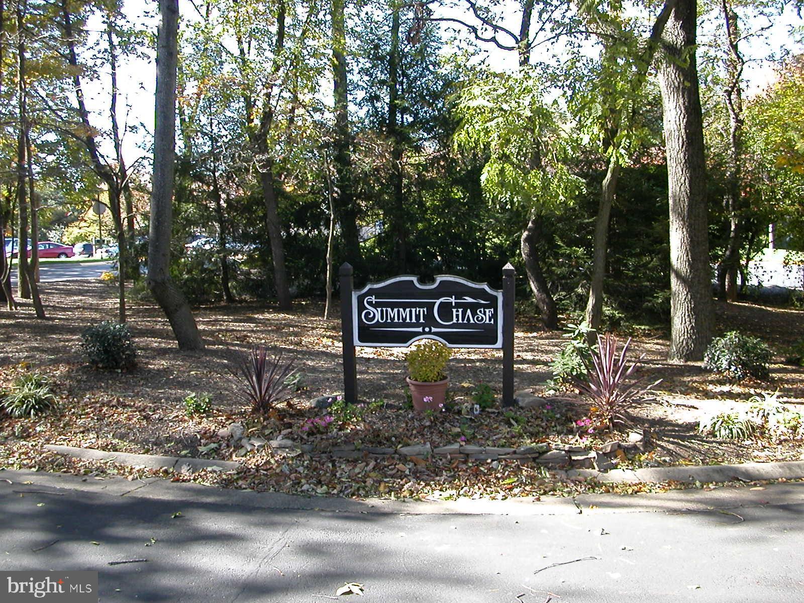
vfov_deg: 38.7
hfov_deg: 50.1
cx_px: 402
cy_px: 302
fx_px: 859
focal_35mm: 37
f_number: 2.7
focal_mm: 5.6
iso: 100
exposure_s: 1/136
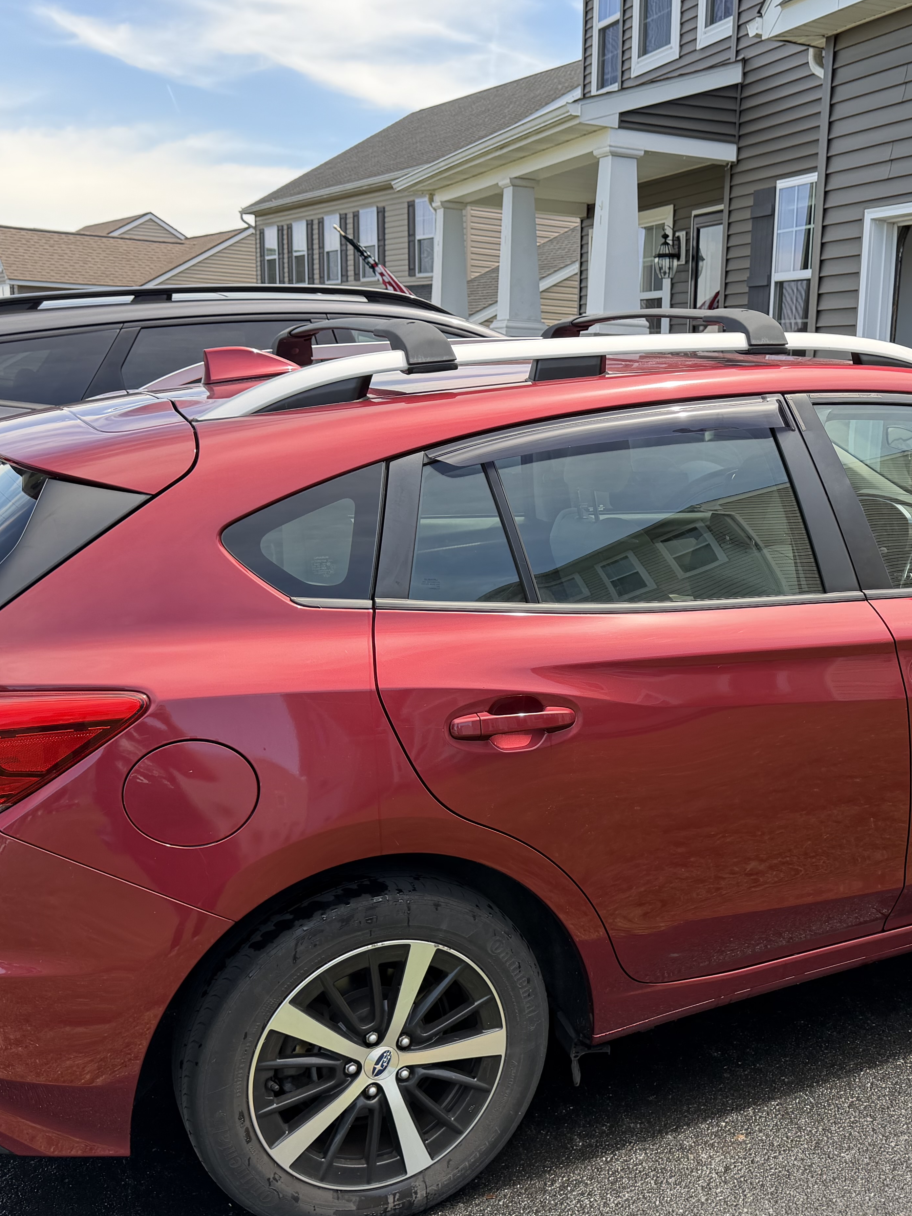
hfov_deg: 37.9
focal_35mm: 37
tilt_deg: -12.2
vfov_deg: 50.1
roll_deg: -2.8
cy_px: 665
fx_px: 1300
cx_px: 662
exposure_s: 1/1005
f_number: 1.78
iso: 100
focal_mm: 6.76
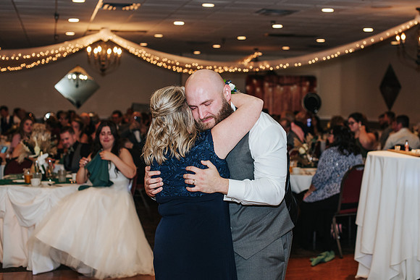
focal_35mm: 58
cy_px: 119
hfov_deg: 34.6
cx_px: 233
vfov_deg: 23.5
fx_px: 673
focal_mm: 50
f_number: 3.2
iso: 800
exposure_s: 1/200
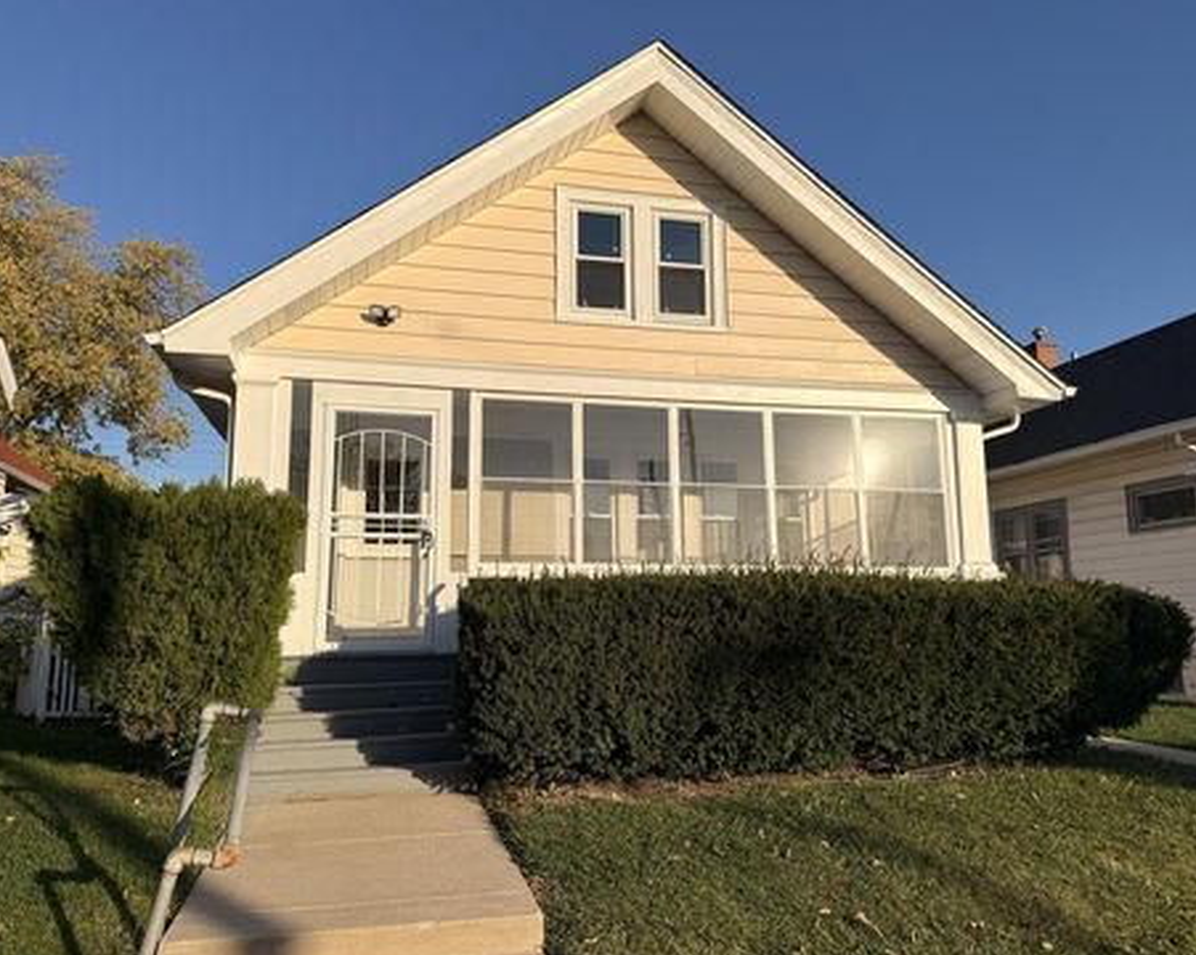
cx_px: 594
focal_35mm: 26
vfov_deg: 54.9
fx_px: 920
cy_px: 484
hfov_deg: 66.1
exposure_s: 1/8130
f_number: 1.78
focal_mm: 6.76
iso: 80
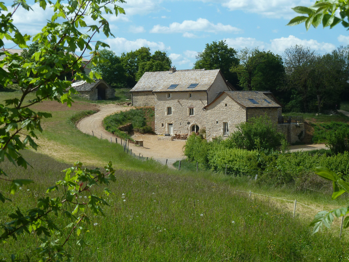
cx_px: 174
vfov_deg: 17.8
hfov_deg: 23.6
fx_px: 837
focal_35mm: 83
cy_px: 131
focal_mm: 13.7
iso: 80
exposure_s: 1/400
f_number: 5
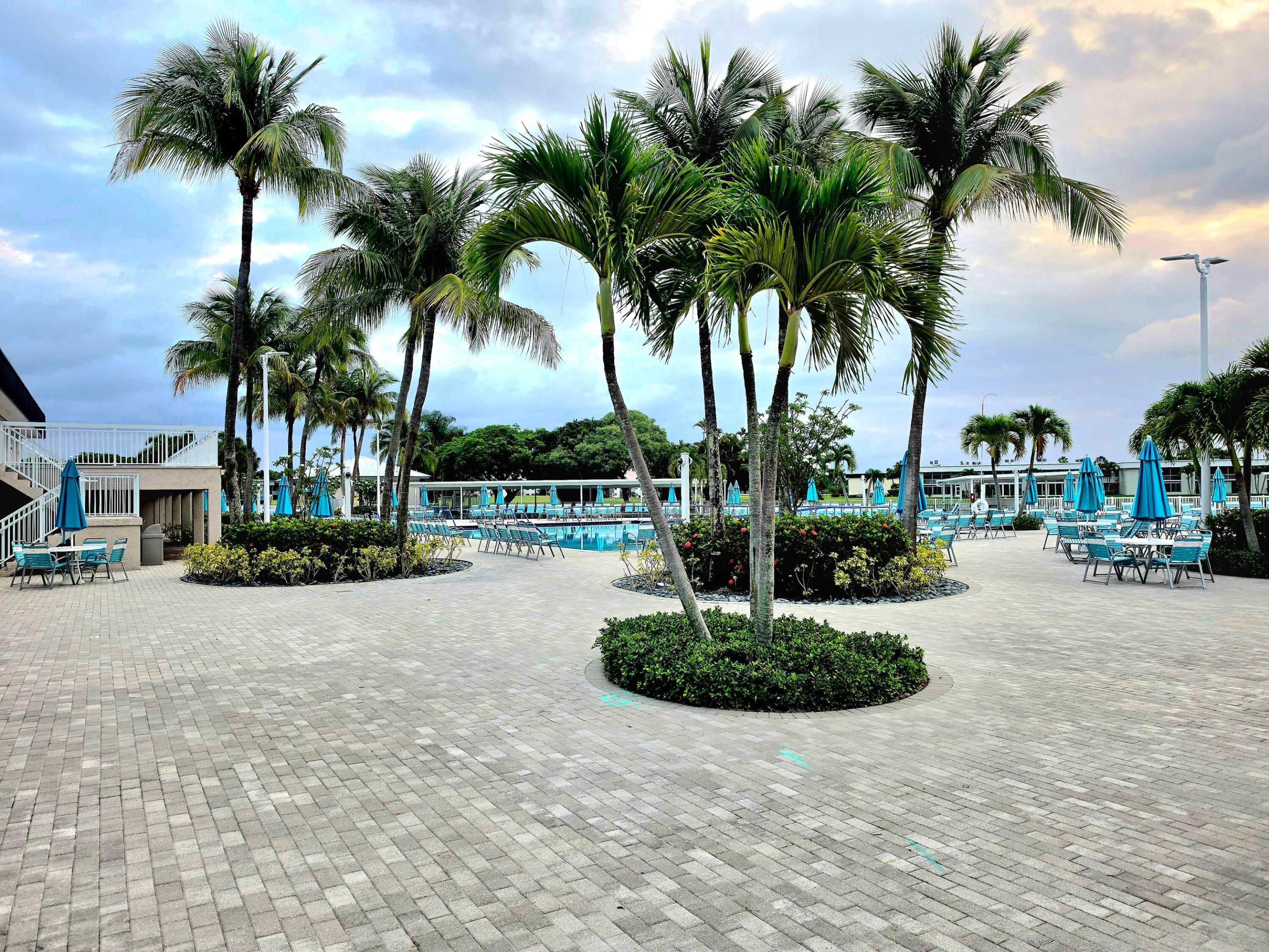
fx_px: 843
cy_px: 476
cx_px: 634
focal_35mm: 23
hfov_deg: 73.9
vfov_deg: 58.9
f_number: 1.4
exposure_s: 1/182
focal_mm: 6.5
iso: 40
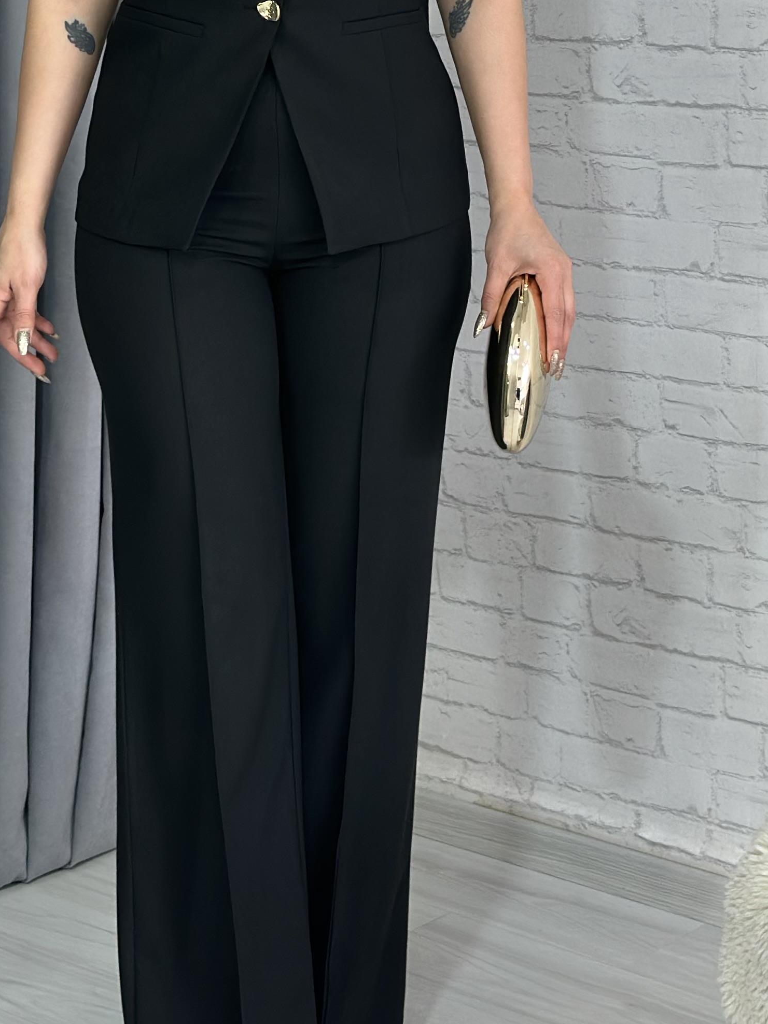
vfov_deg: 19.9
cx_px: 260
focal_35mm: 98
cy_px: 245
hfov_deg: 15.1
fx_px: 2899
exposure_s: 1/100
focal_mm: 6.86
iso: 80
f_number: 1.78
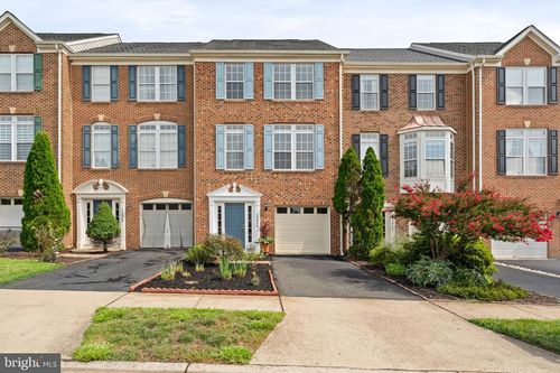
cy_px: 186
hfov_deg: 90.0
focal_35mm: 18
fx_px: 280
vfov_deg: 67.3
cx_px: 280
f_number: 9
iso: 640
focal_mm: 18
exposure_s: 1/160
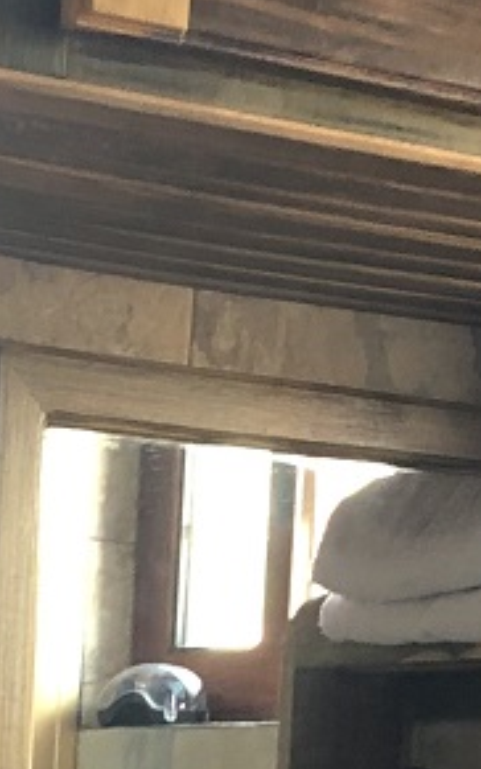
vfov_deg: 14.0
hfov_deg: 9.4
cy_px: 1177
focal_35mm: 139
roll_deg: -2.4
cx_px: -29
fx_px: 2914
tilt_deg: -5.2
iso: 80
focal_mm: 4
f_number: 1.8
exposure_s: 1/17
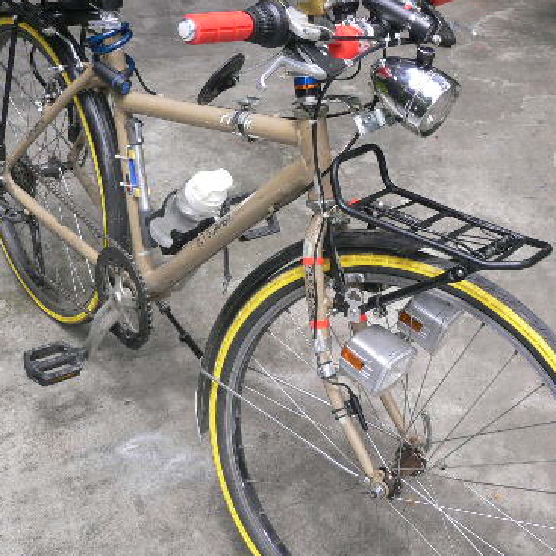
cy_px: 203
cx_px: 401
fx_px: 981
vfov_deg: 31.5
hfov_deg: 31.2
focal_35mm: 54
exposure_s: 1/320
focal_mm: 5.8
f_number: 2.8
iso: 80
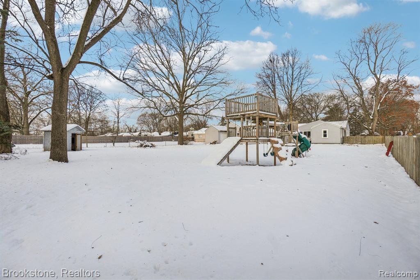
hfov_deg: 100.4
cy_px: 140
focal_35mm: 15
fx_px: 175
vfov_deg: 77.3
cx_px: 210
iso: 100
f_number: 8
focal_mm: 10
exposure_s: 1/350
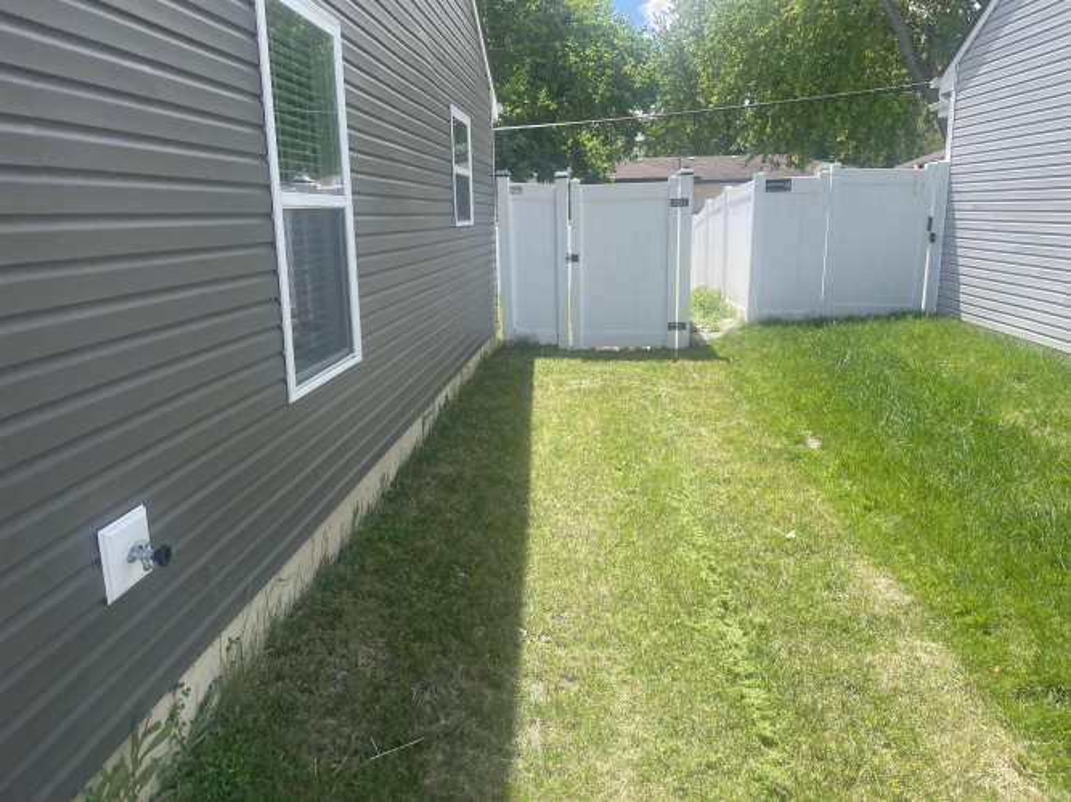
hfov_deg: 67.3
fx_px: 804
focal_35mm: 26
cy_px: 401
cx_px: 536
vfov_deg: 53.0
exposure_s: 1/1531
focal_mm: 4.2
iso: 32
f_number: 1.6
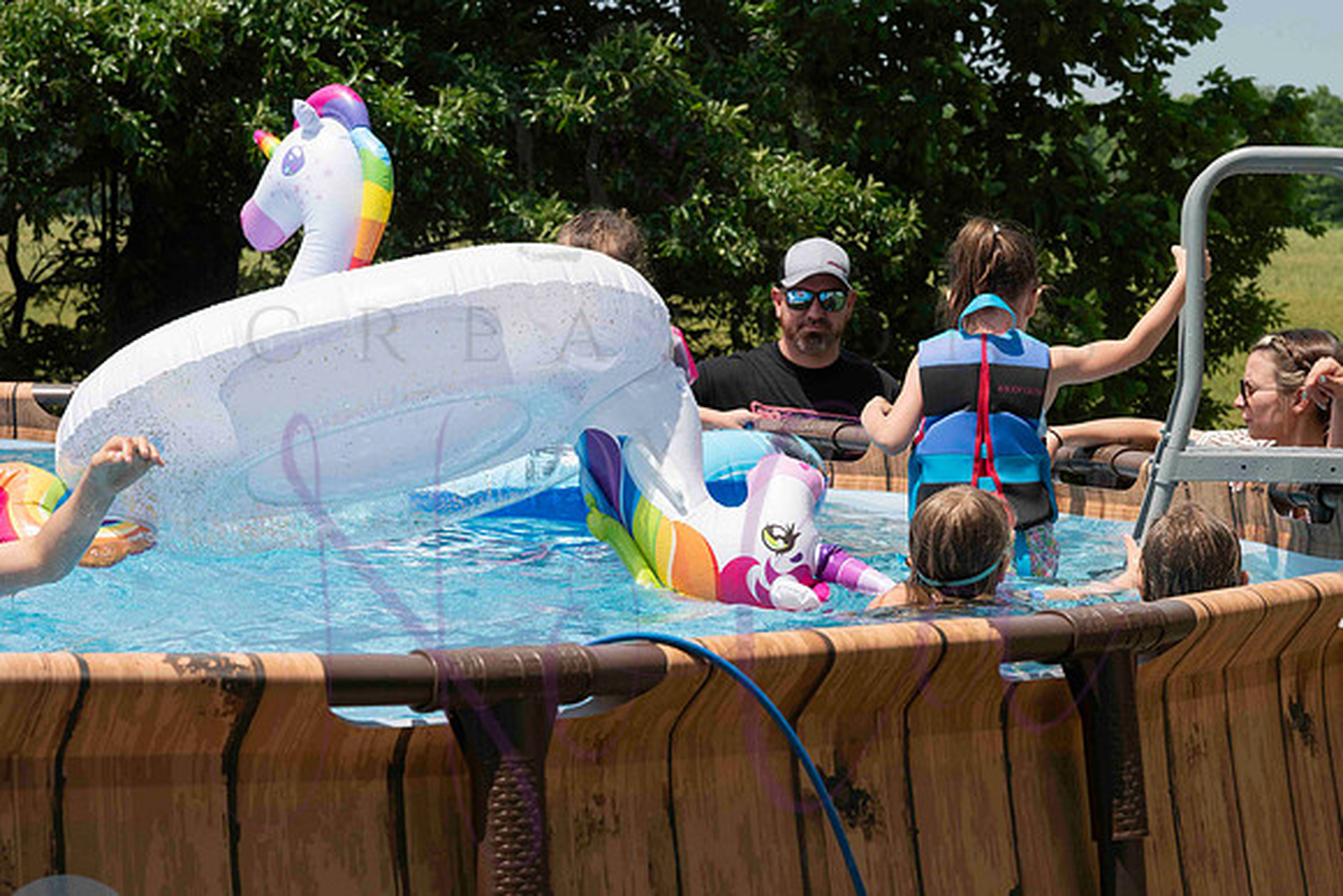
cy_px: 448
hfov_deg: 18.1
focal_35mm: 113
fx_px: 4225
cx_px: 671
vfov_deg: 12.1
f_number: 14
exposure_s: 1/500
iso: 400
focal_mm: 110
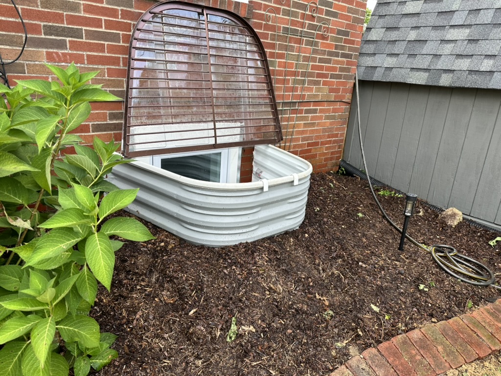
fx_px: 347
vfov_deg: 56.8
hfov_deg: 71.6
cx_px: 250
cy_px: 188
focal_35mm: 24
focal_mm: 6.86
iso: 80
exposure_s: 1/494
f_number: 1.78
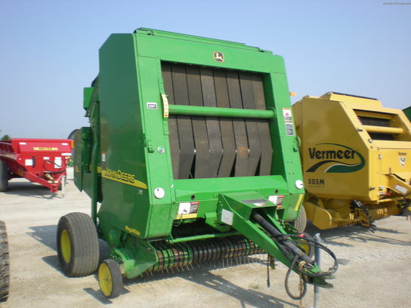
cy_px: 154
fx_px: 451
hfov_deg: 49.0
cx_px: 206
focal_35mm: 38
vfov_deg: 37.7
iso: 50
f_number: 4.6
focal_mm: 6.3
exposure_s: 1/282
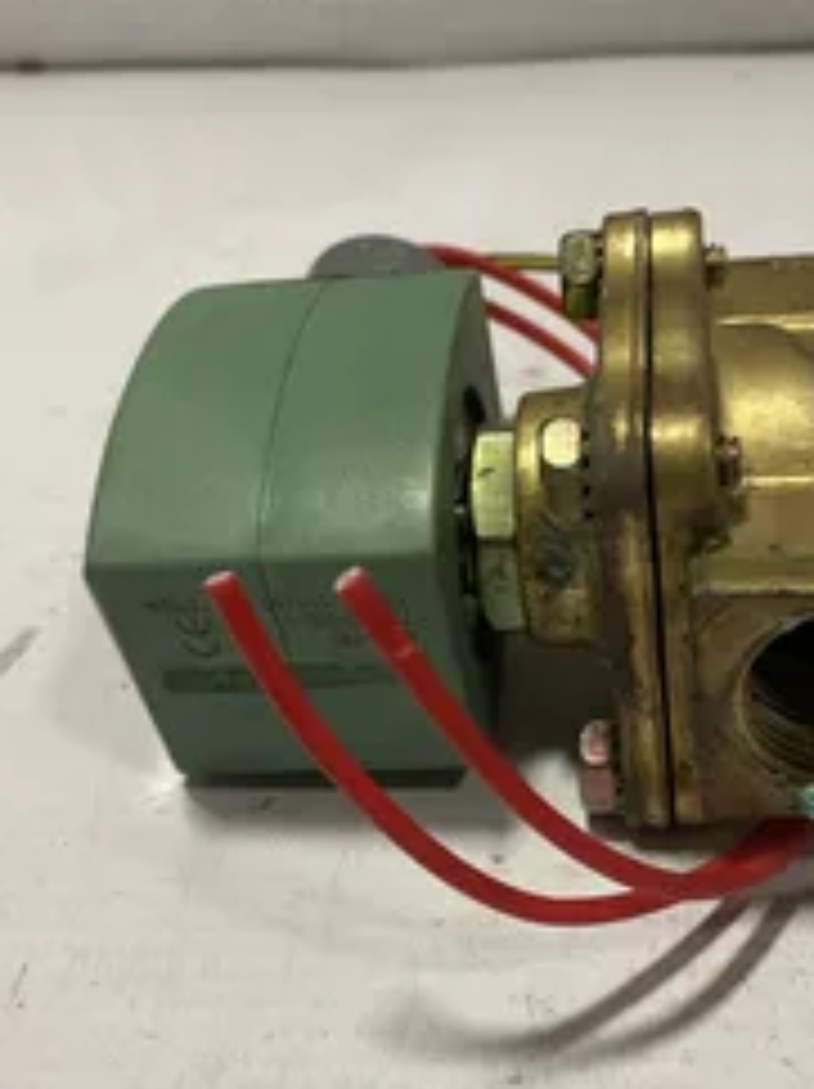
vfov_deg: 43.8
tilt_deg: -39.7
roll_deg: +1.4
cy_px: 598
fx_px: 1351
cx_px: 508
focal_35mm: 43
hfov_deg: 33.4
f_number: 1.6
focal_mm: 4.2
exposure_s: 1/60
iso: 160
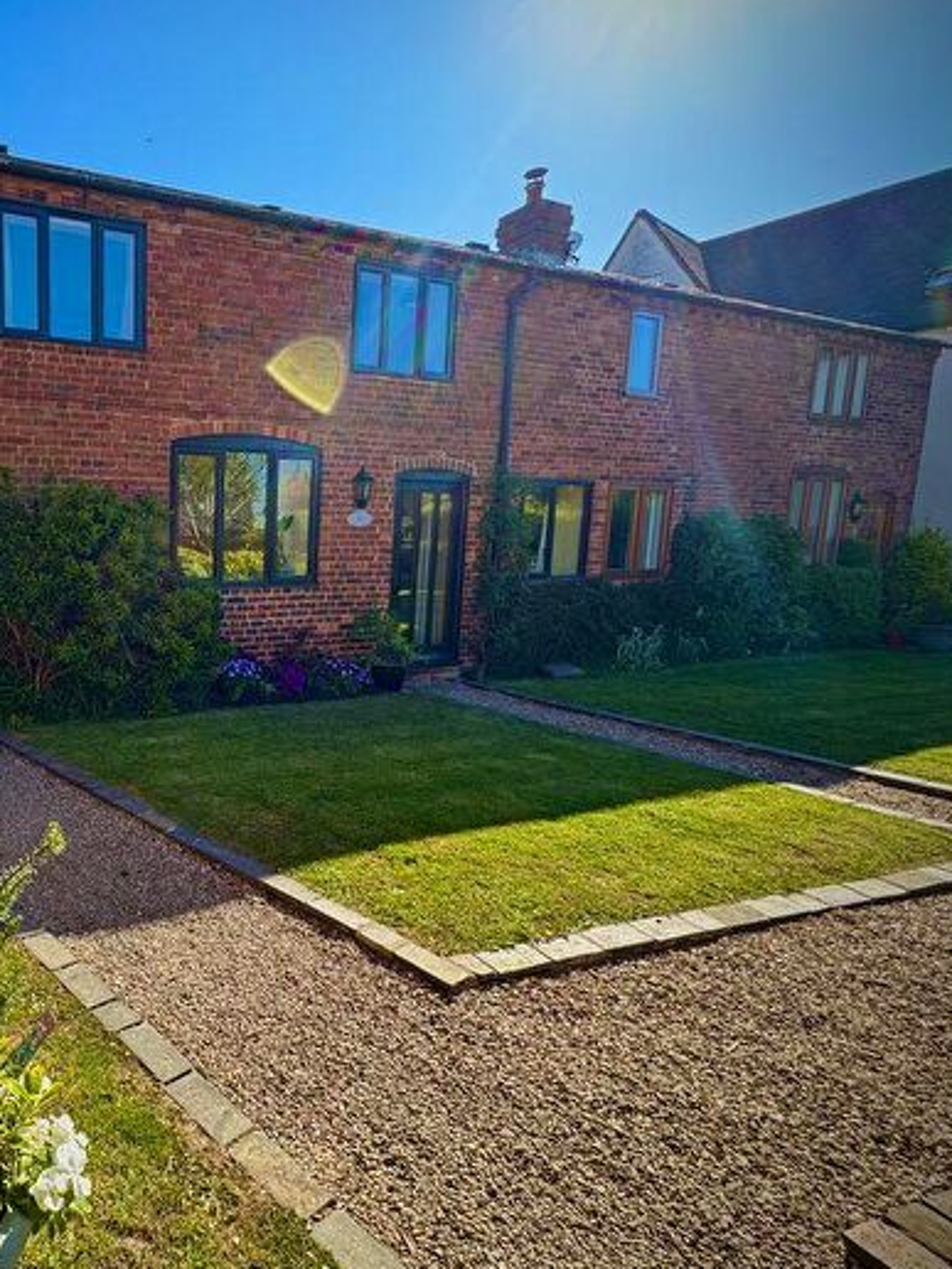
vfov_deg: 84.7
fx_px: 697
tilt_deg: -7.3
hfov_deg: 59.5
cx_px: 113
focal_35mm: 19
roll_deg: -0.4
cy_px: 638
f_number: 2.2
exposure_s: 1/347
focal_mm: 2.22
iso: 40
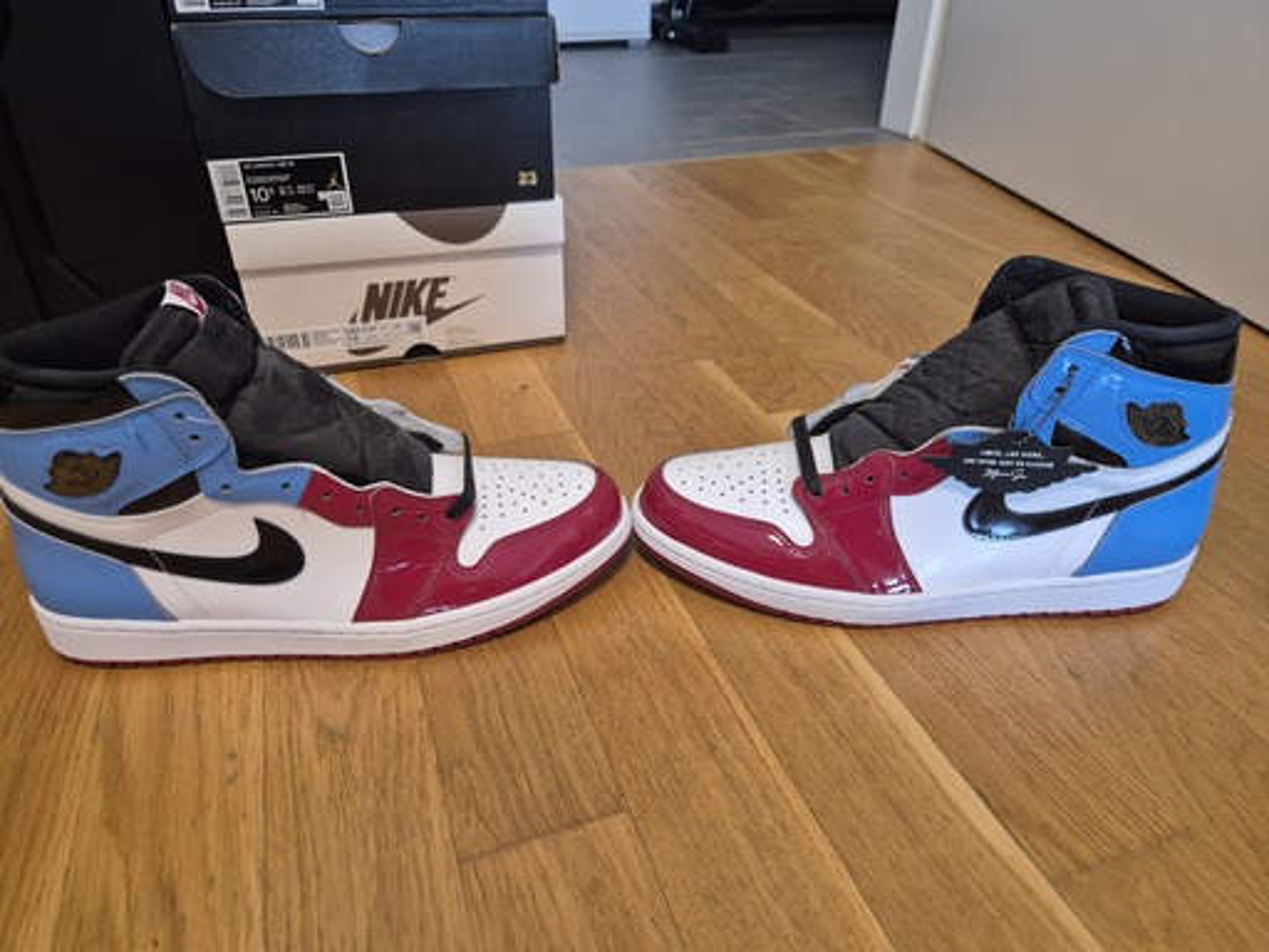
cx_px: 634
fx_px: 843
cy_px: 476
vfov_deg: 58.9
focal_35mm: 23
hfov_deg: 73.9
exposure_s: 1/100
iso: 640
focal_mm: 5.4
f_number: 1.8
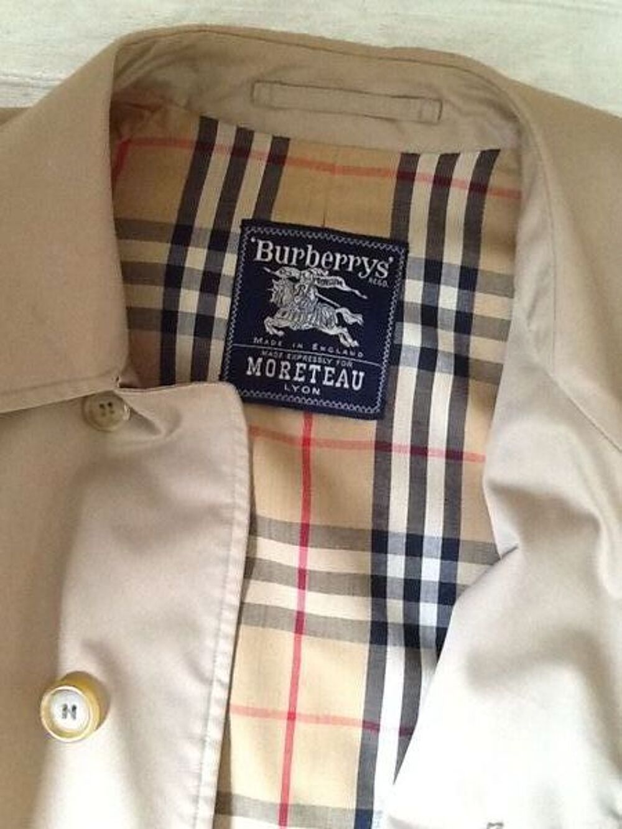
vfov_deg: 42.9
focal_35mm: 44
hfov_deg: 32.9
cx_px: 311
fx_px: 1054
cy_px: 414
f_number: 2.4
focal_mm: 2.03
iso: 125
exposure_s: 1/30
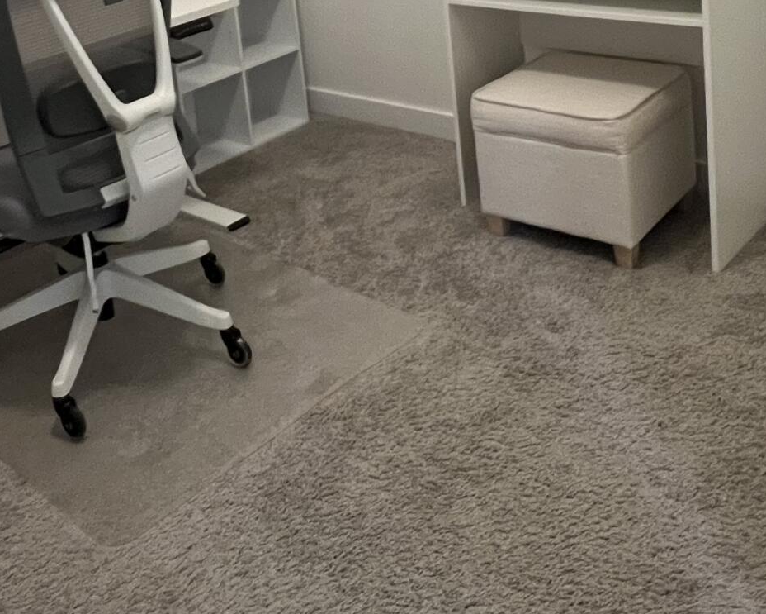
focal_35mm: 41
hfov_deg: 44.5
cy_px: -23
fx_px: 930
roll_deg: +6.6
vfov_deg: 33.0
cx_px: 298
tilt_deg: -11.3
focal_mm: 1.57
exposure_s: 1/60
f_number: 1.8
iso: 500
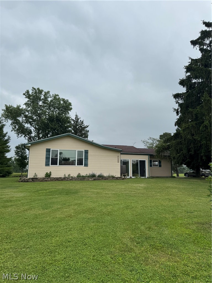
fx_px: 196
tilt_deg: +9.7
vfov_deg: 71.6
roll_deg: +0.0
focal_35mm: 24
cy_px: 142
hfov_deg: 56.8
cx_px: 106
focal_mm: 6.76
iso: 80
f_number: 1.78
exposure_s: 1/2331
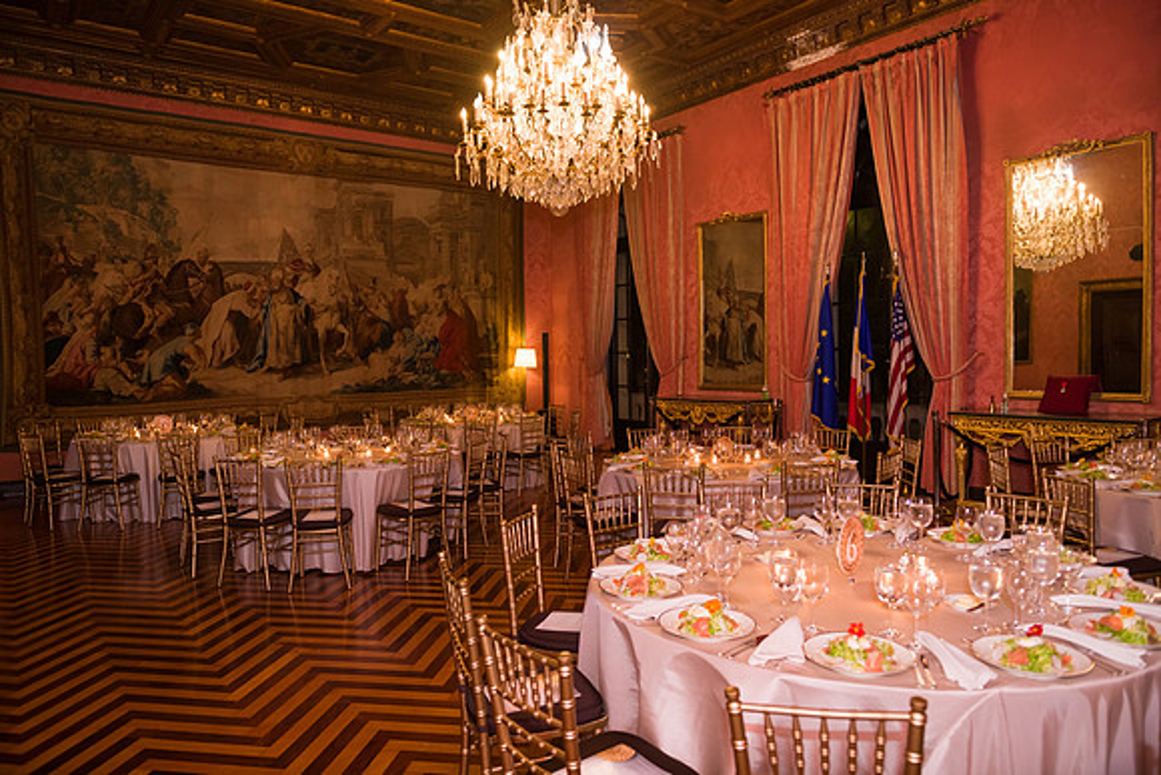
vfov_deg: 53.2
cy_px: 388
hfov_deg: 73.7
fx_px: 774
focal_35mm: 24
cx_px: 580
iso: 1000
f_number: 3.2
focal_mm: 24
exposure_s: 1/60
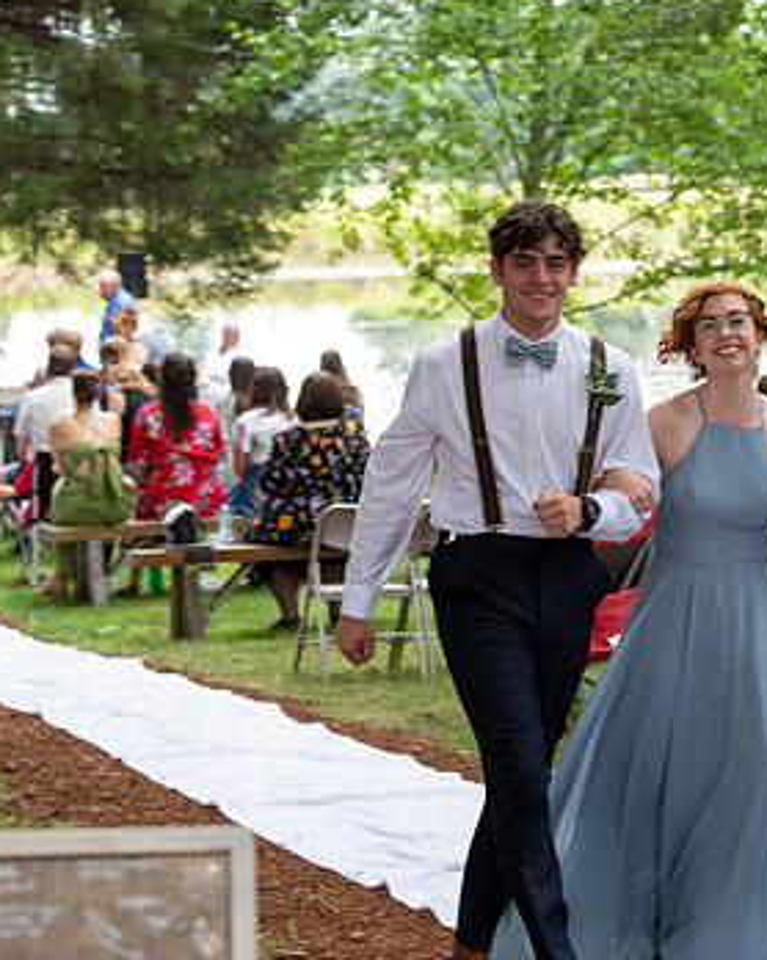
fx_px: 3777
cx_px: 701
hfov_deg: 11.5
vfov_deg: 14.5
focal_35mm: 133
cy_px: 457
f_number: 5.6
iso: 400
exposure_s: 1/125
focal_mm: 85
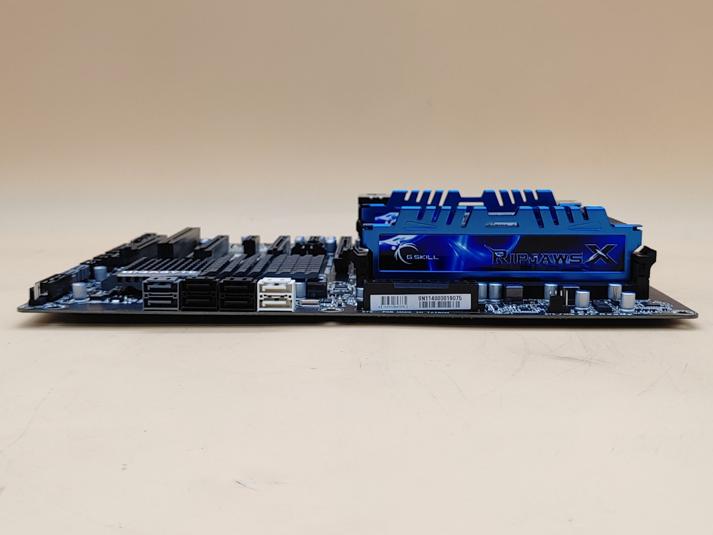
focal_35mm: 41
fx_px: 844
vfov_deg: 35.1
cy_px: 268
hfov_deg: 45.8
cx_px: 356
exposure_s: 1/106
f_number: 1.8
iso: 50
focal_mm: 4.36
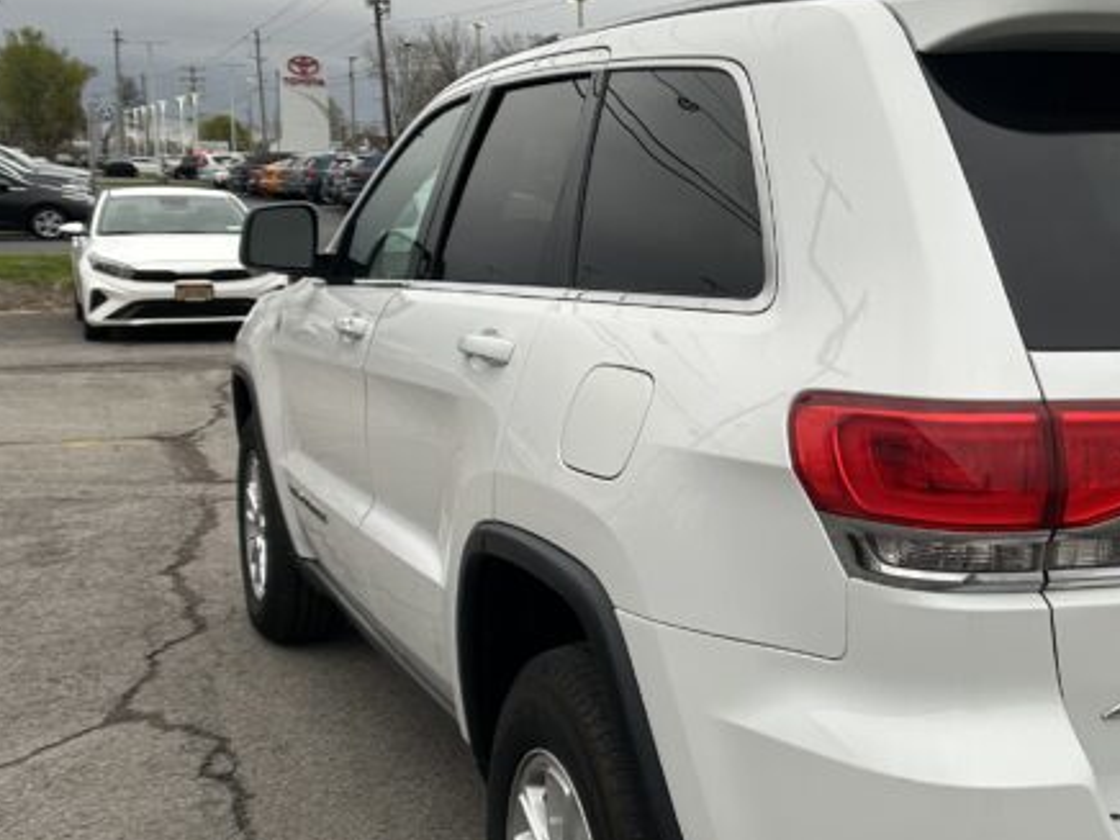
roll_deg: -1.1
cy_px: 385
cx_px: 884
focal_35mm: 61
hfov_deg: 30.9
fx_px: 1974
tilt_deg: -9.0
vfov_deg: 24.0
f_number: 1.5
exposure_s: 1/1412
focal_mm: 5.7
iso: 50
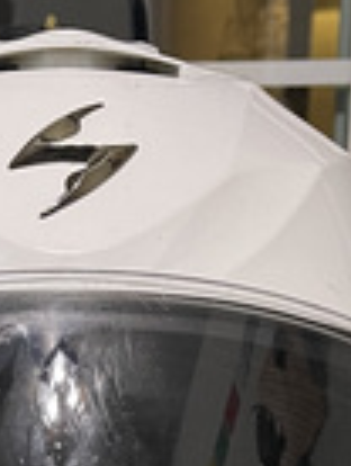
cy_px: 694
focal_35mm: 108
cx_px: 78
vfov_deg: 16.6
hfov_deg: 13.7
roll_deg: +1.7
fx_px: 1456
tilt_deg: -23.2
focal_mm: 5.1
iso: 640
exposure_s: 1/40
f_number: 1.6
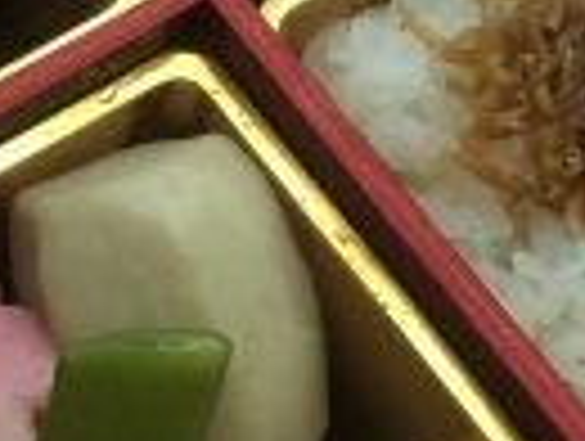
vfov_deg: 12.9
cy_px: 191
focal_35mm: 115
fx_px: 1947
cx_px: -158
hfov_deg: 16.2
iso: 100
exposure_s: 1/30
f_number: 2.2
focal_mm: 4.12
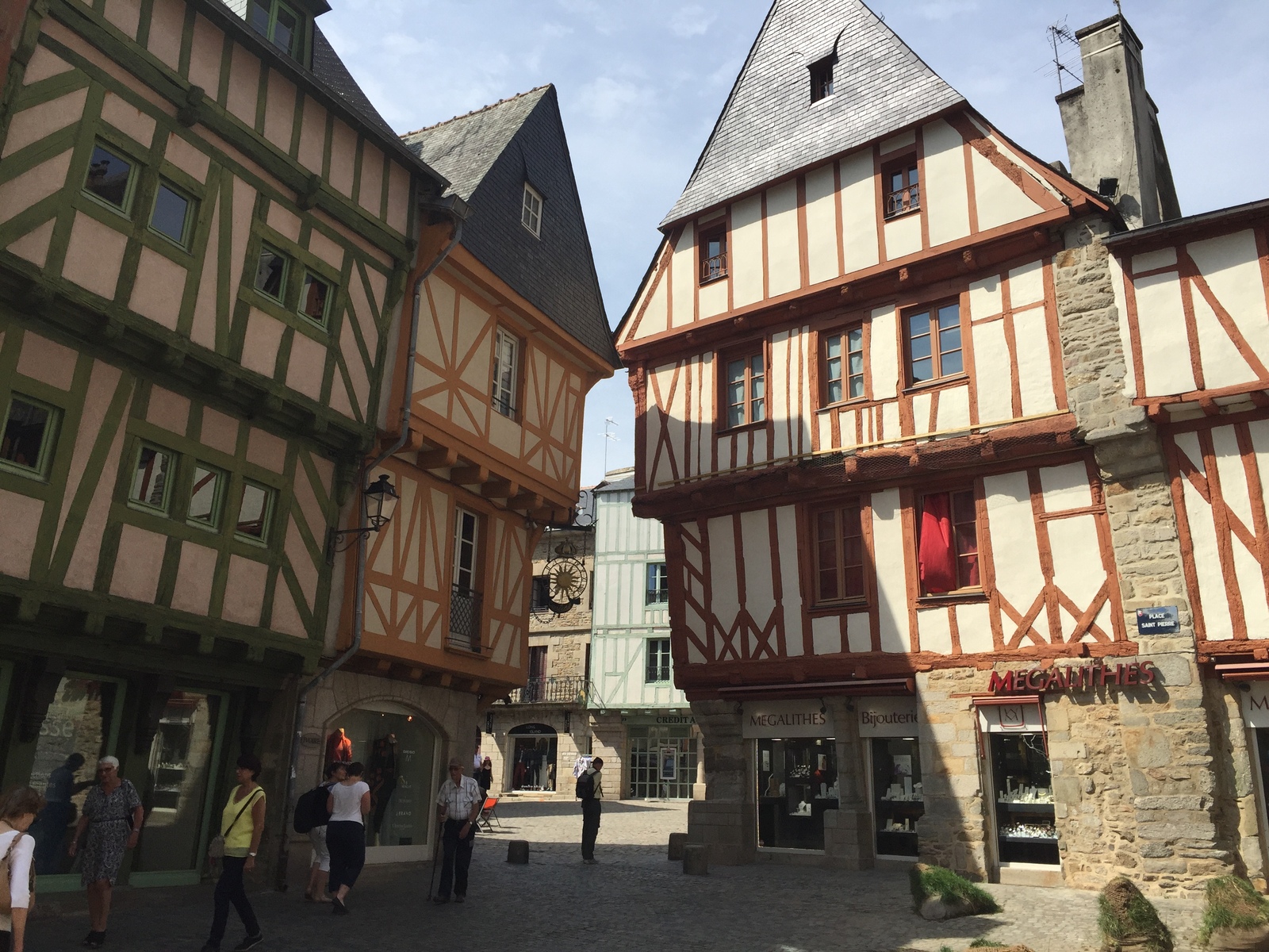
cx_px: 634
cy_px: 476
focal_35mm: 29
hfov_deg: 61.7
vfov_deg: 48.2
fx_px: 1063
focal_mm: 4.15
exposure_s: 1/2083
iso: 32
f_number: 2.2
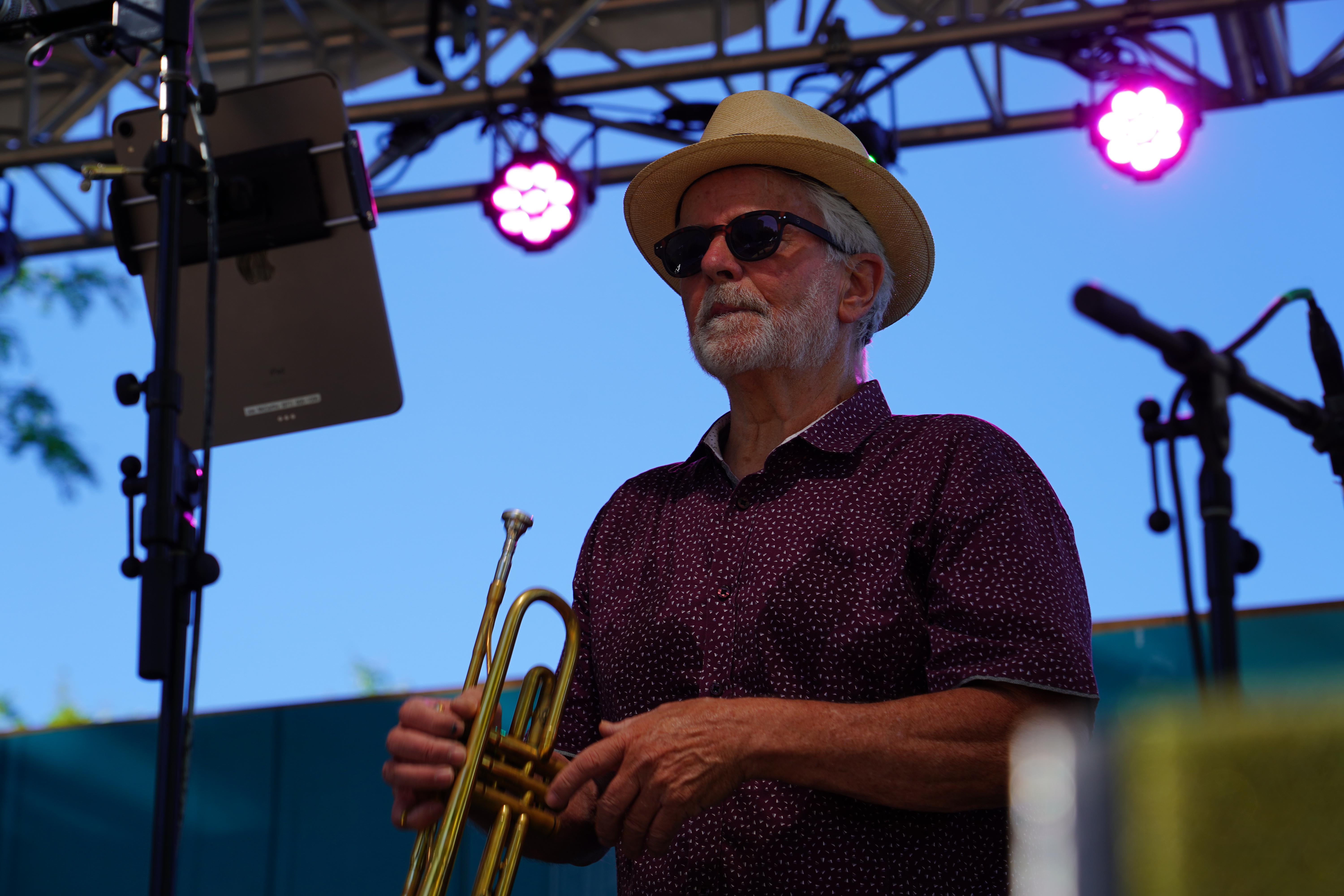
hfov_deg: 19.5
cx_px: 672
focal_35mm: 105
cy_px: 448
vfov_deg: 13.0
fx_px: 3920
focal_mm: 105
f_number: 6.3
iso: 100
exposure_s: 1/200
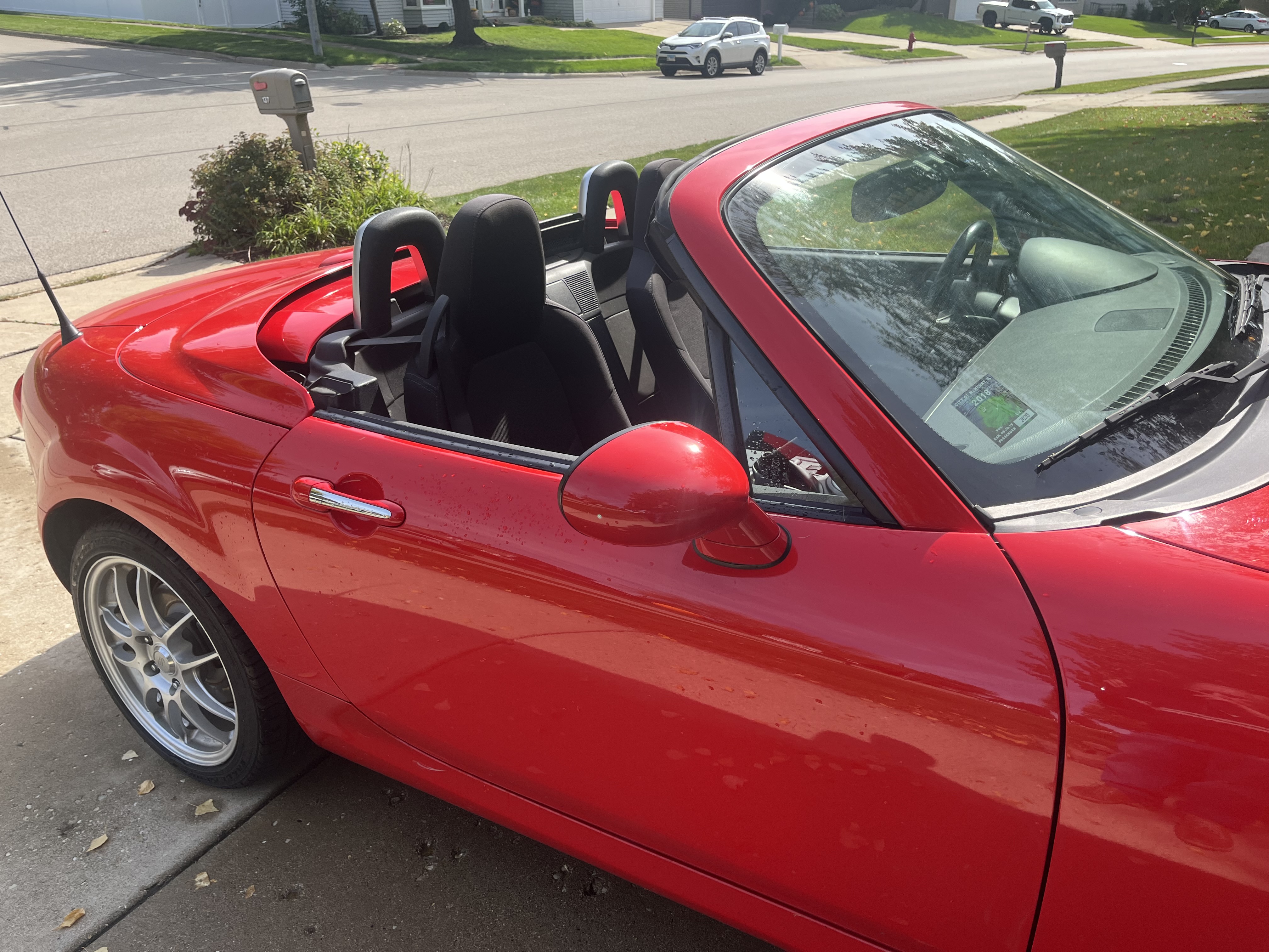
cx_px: 634
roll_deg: +0.3
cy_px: 476
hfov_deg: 67.3
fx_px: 953
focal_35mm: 26
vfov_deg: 53.1
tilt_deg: -28.0
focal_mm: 5.1
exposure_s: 1/1036
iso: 50
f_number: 1.6
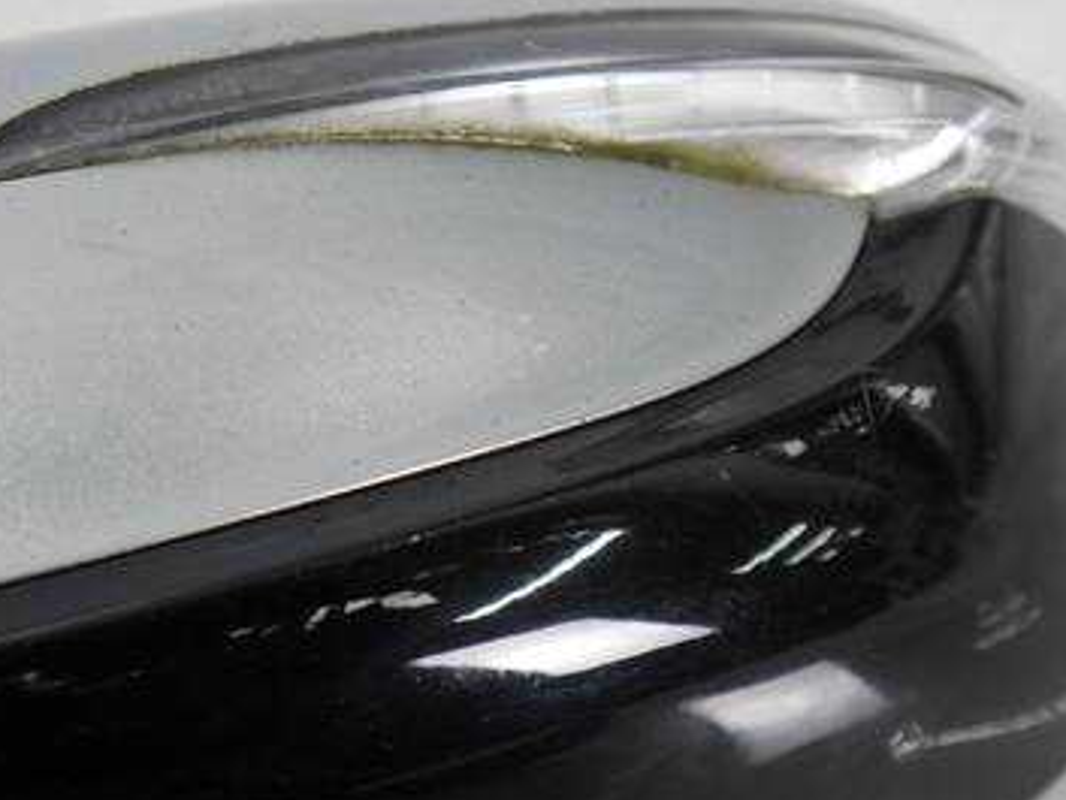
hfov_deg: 28.5
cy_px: 468
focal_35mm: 68
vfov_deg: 21.6
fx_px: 2095
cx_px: 658
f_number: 4.6
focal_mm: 25
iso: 1250
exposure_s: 1/60
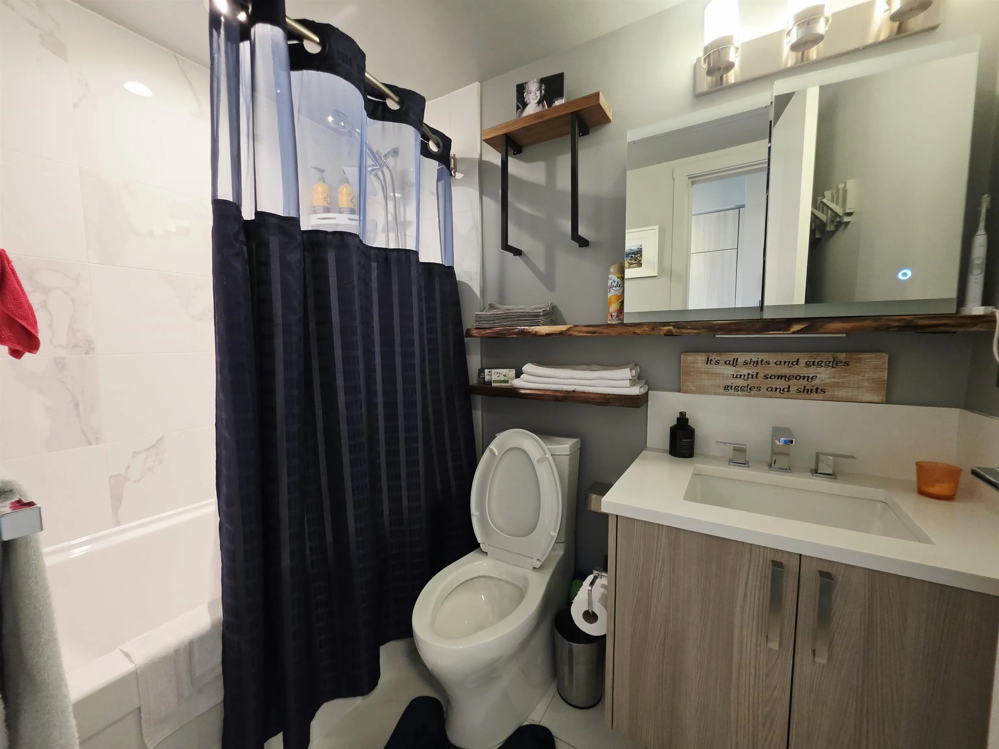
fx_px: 375
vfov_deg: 89.9
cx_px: 500
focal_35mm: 13
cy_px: 374
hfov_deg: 106.2
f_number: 1.9
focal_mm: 2.2
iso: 400
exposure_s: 1/60
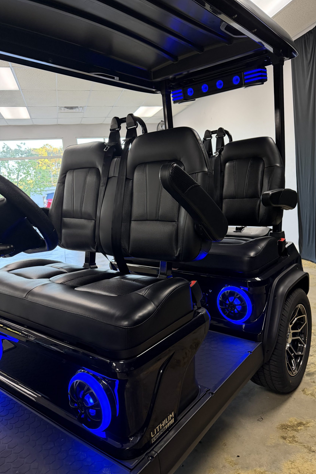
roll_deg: +4.0
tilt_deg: -9.1
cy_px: 237
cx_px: 177
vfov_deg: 71.5
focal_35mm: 25
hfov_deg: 51.2
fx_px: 329
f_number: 1.78
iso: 400
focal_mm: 6.76
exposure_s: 1/60
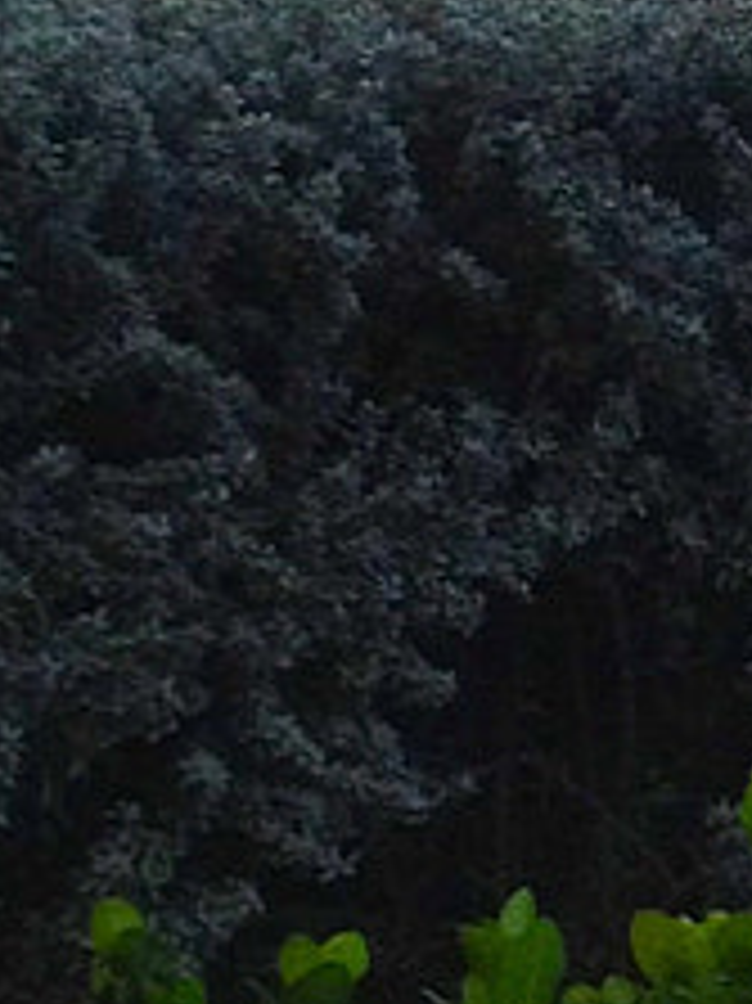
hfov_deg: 5.8
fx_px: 7277
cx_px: 1283
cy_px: 207
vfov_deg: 7.9
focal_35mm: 251
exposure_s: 1/468
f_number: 2.4
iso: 50
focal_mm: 4.28
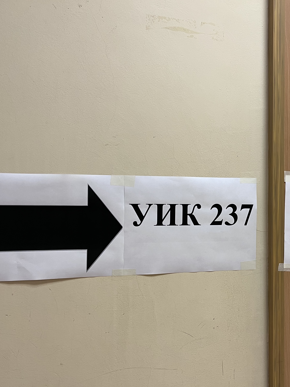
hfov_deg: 39.7
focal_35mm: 35
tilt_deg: -1.4
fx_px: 391
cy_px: 194
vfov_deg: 52.6
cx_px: 215
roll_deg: -0.1
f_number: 1.6
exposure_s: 1/50
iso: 80
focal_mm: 5.1
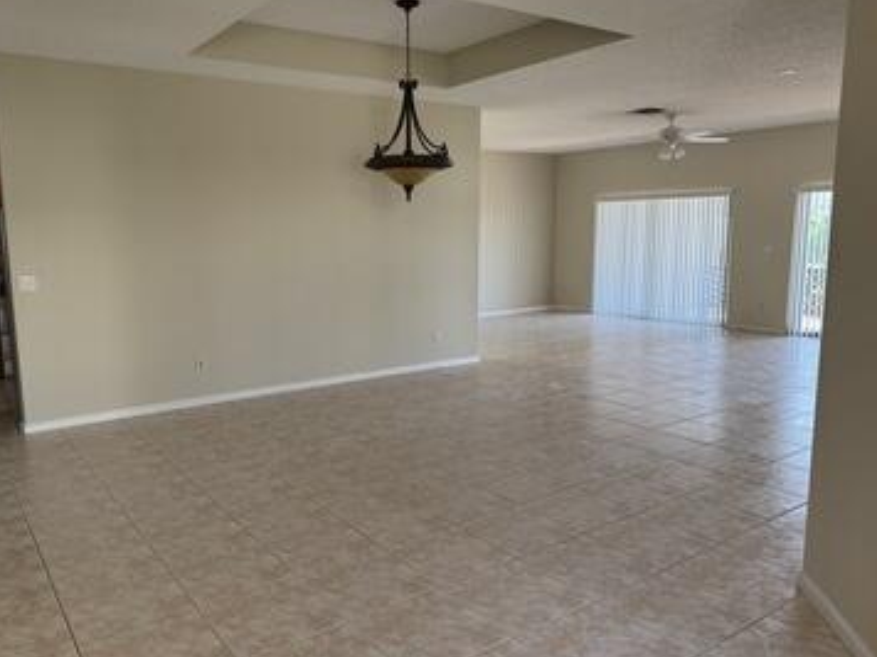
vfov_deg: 51.3
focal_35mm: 27
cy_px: 337
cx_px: 389
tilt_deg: -7.8
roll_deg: +0.4
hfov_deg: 65.1
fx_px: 684
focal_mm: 6.76
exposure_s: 1/120
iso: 125
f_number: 1.78
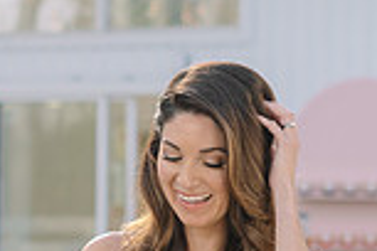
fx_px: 1990
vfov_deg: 7.2
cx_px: 155
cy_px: 289
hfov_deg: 10.8
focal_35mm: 190
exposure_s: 1/200
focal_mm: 50
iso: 50
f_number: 2.5
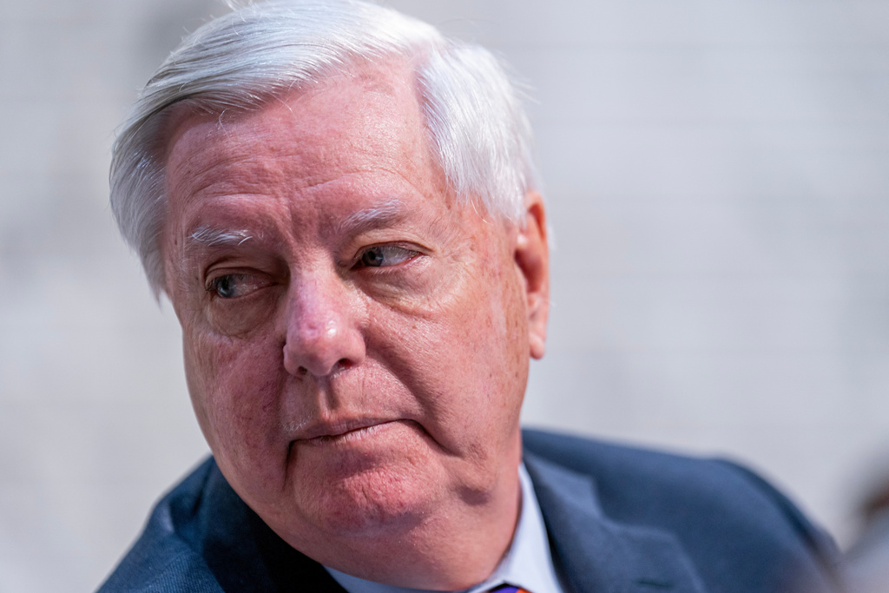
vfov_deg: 6.9
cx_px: 444
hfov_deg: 10.3
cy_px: 296
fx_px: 4939
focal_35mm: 200
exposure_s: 1/200
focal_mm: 200
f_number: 3.2
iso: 1000
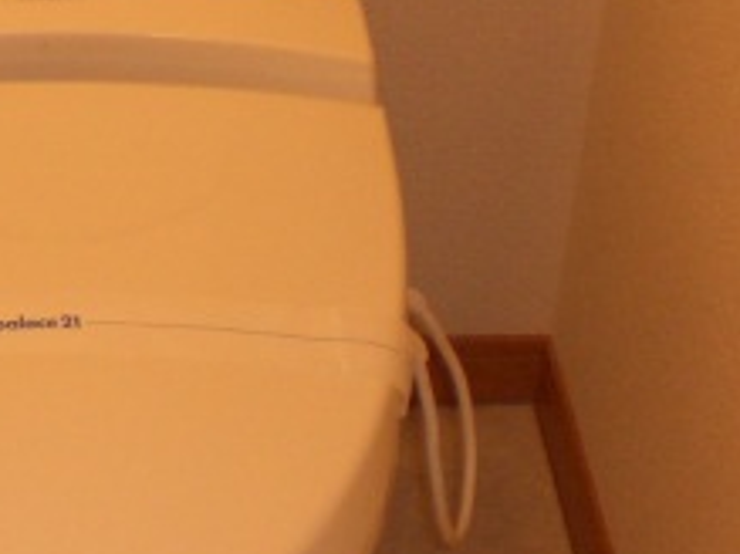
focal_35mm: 111
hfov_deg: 17.3
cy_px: 118
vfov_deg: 13.3
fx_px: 2372
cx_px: -10
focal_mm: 6.3
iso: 200
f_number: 3.1
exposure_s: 1/30
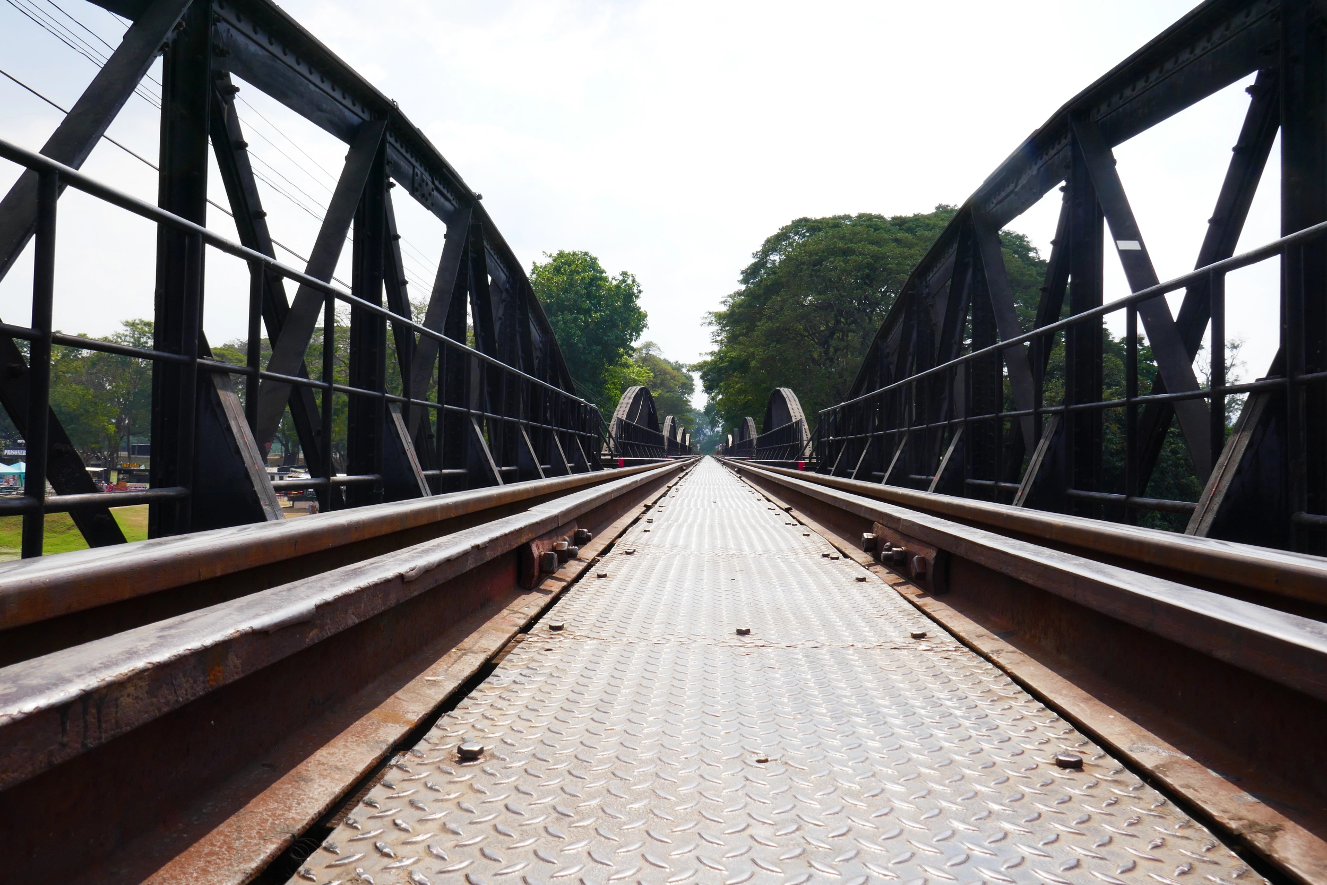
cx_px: 664
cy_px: 442
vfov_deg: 51.3
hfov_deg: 71.5
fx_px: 922
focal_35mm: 25
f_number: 8
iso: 125
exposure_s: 1/200
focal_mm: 9.1
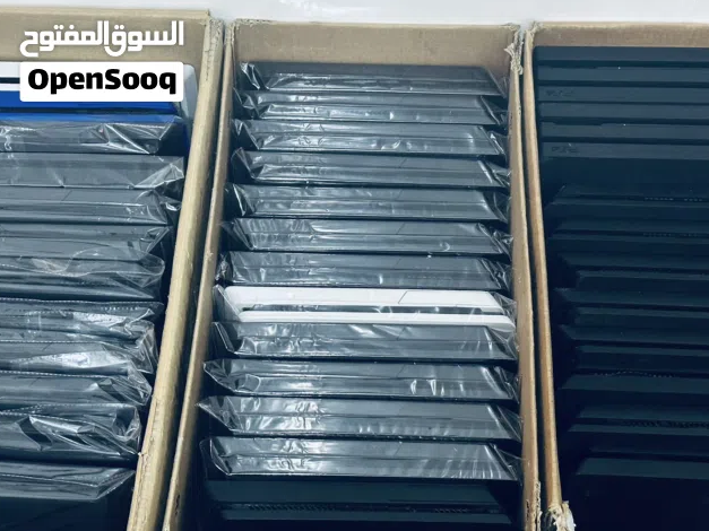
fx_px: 1003
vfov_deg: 29.7
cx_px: 354
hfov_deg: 38.9
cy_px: 264
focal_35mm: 49
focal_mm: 6.86
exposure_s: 1/40
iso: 250
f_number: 1.78
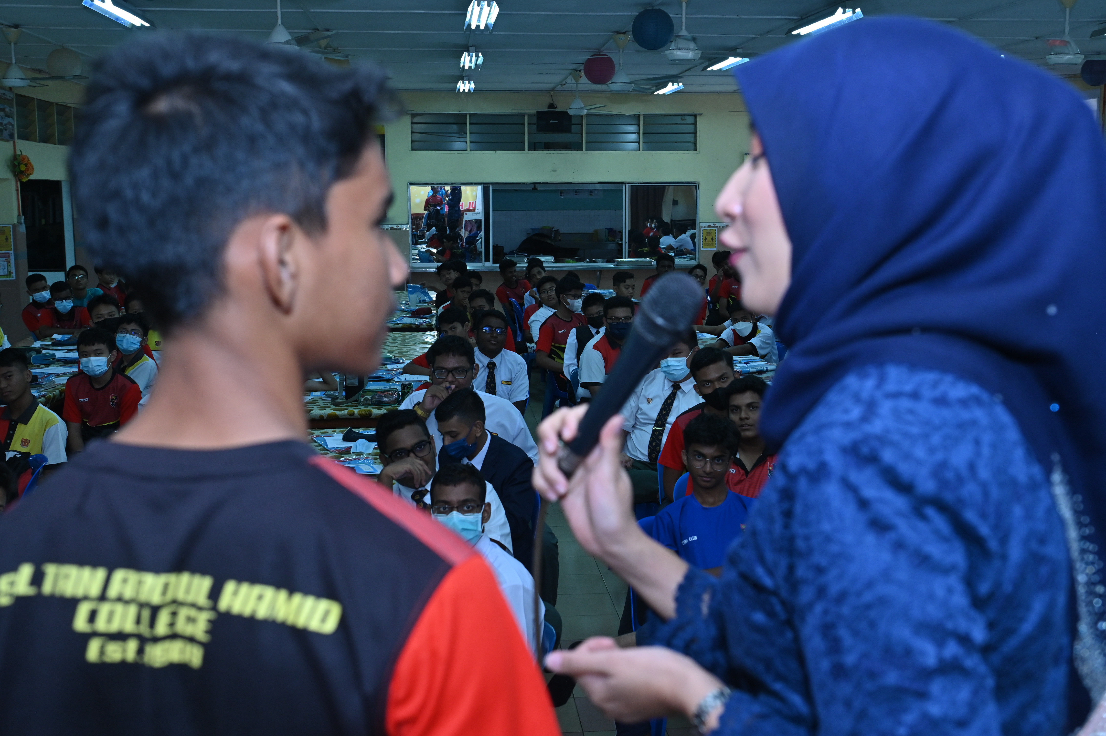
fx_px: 1167
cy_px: 368
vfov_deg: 35.0
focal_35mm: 38
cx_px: 553
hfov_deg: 50.7
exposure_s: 1/160
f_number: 4.5
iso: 1000
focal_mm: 38
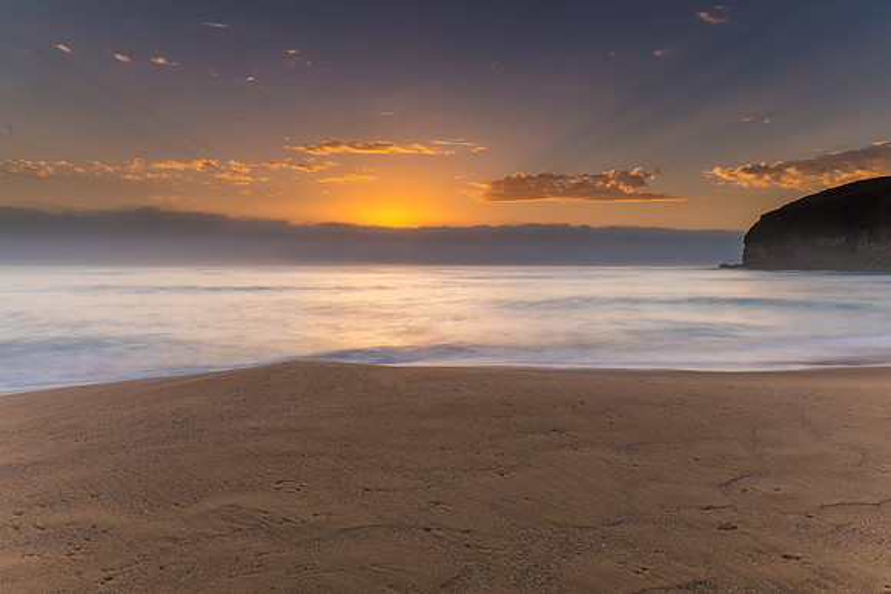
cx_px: 446
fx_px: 605
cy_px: 297
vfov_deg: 52.3
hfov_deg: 72.7
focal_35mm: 24
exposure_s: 4
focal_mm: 16
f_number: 18
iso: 50
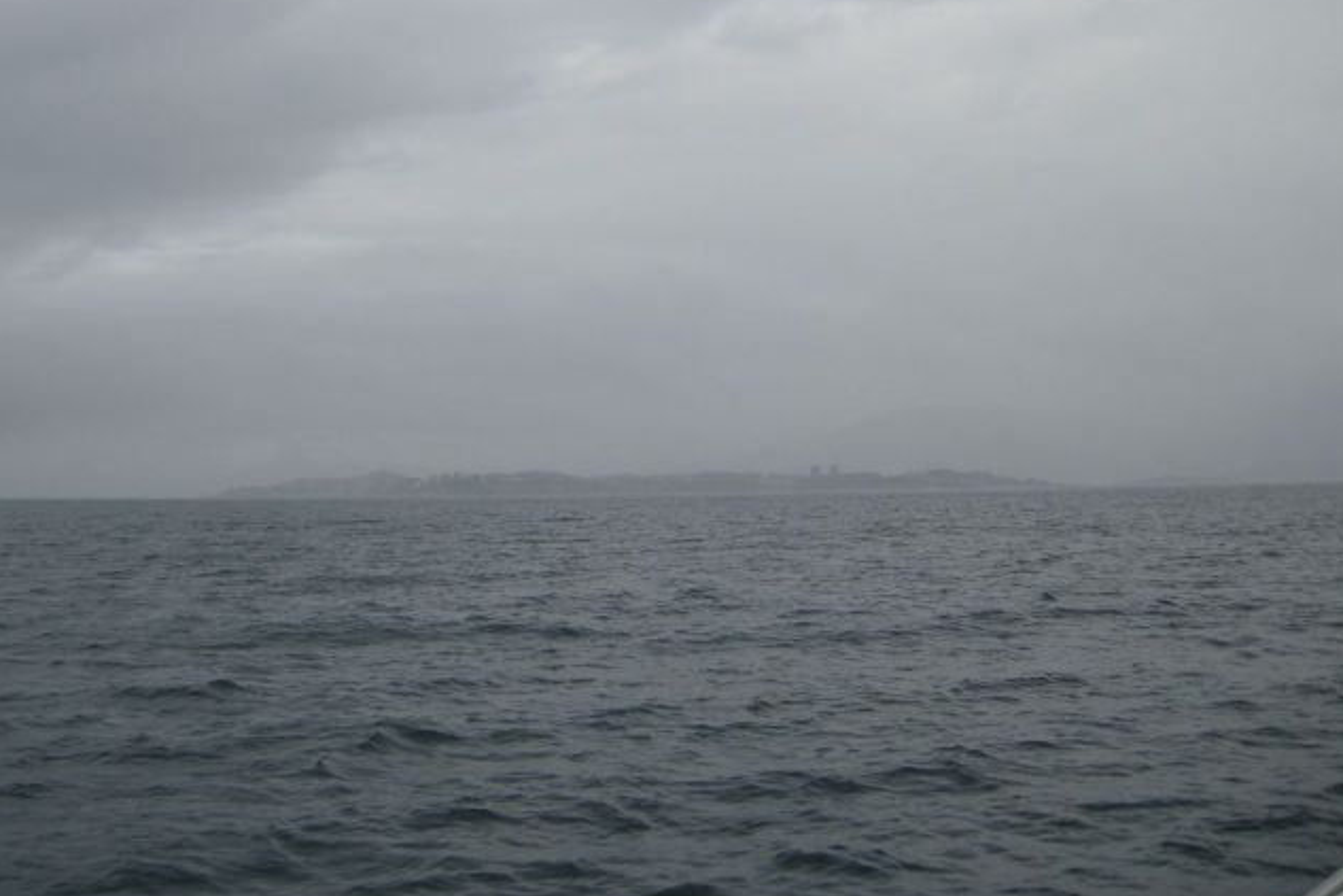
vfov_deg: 29.1
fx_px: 1716
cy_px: 333
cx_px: 522
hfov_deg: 42.5
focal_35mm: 46
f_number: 2.7
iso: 64
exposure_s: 1/205
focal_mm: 7.5
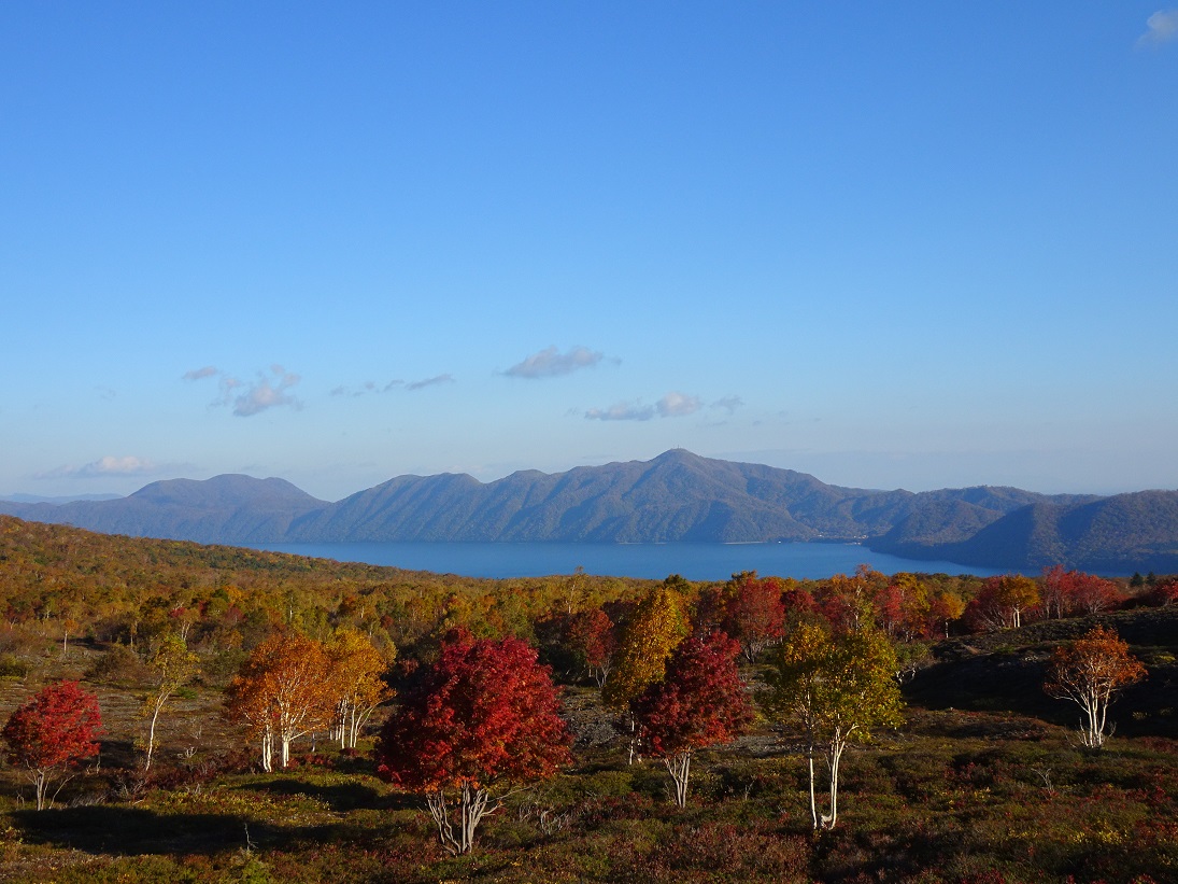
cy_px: 442
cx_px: 589
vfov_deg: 38.7
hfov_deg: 50.1
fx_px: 1259
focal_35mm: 37
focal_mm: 6.37
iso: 80
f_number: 4
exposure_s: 1/640
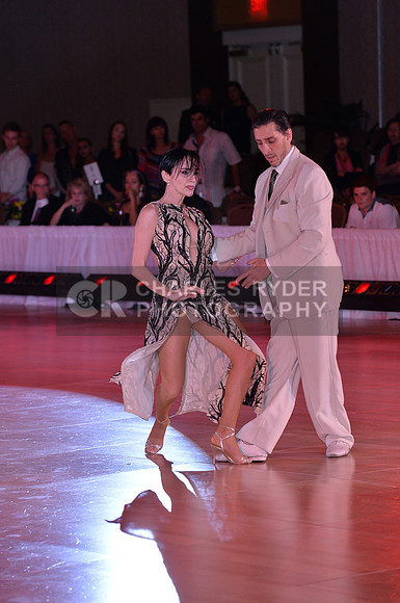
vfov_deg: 11.4
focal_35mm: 180
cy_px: 302
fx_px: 3009
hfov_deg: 7.6
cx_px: 200
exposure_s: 1/250
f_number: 5.6
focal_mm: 180
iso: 2000
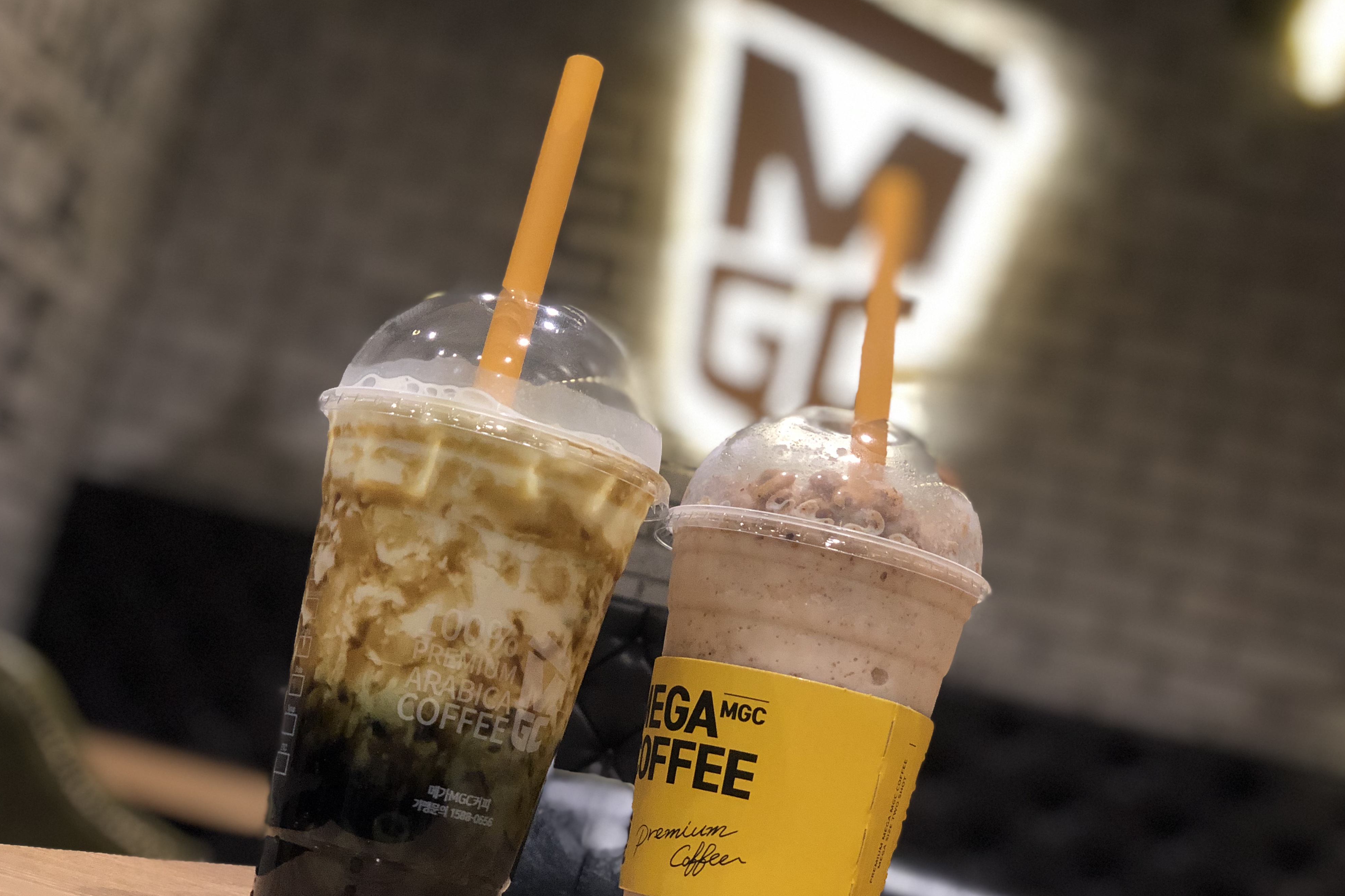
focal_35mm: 55
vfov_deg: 24.6
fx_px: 2055
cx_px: 665
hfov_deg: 36.2
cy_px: 470
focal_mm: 6
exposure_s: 1/24
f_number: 2.4
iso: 160
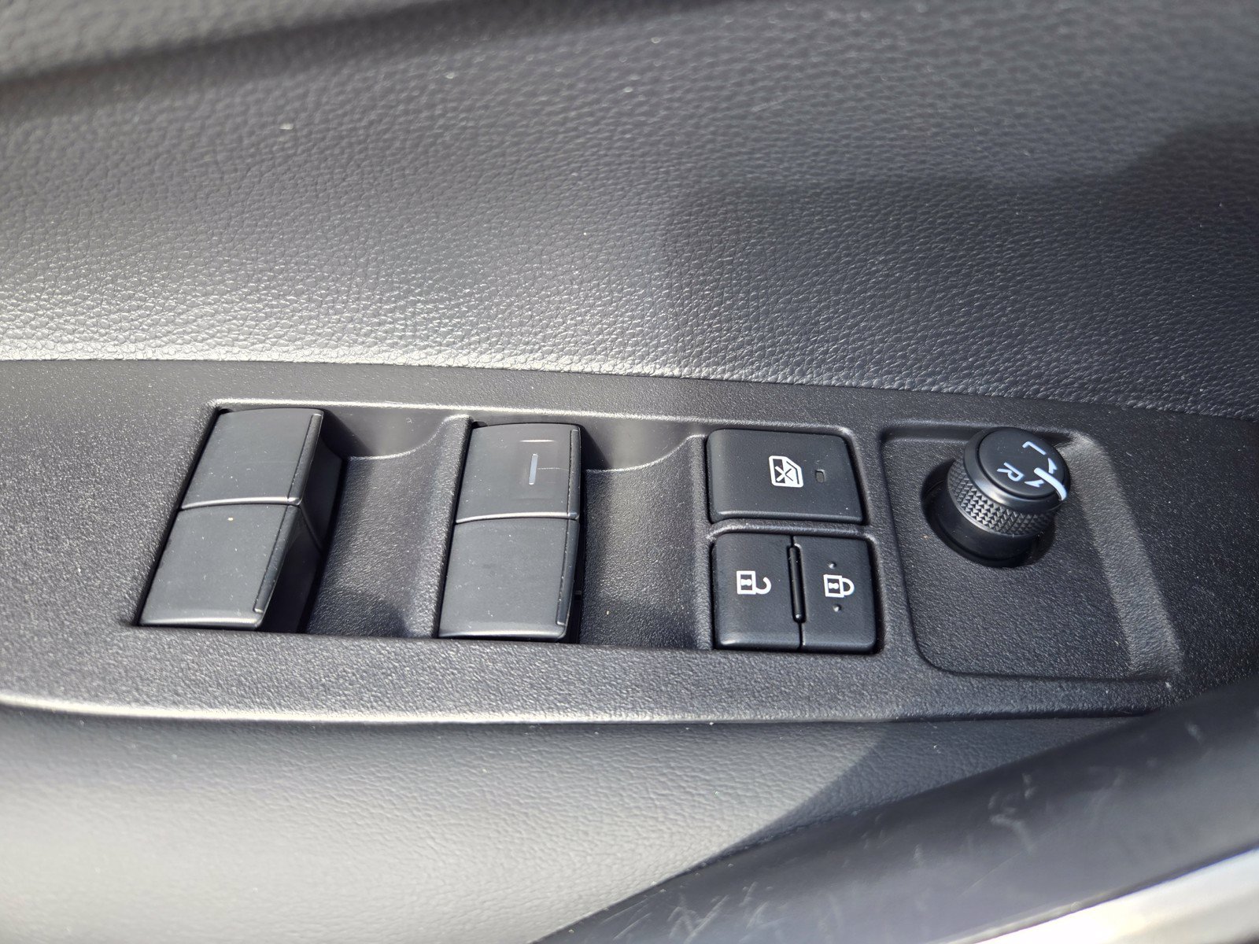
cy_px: 472
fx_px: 837
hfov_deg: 73.9
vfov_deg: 58.9
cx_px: 630
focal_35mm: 23
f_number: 1.8
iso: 40
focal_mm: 5.4
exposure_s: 1/180
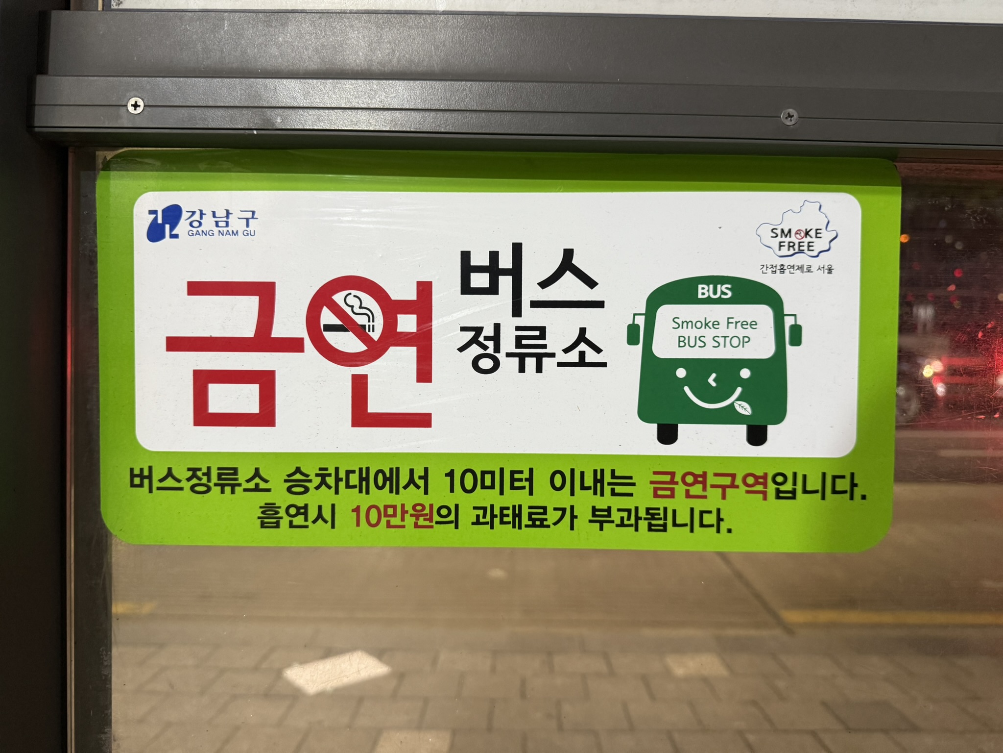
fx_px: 695
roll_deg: -2.4
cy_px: 376
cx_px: 502
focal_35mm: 24
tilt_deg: -2.5
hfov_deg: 71.6
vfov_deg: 56.8
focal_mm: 6.76
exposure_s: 1/60
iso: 200
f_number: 1.78
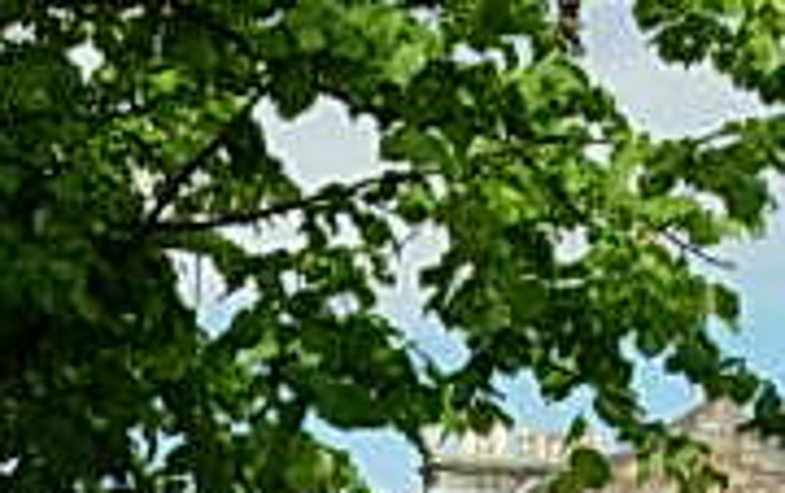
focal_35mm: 143
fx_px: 3063
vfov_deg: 8.8
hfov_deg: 14.5
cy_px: 873
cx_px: 161
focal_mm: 7.8
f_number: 4.8
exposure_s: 1/645
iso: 79
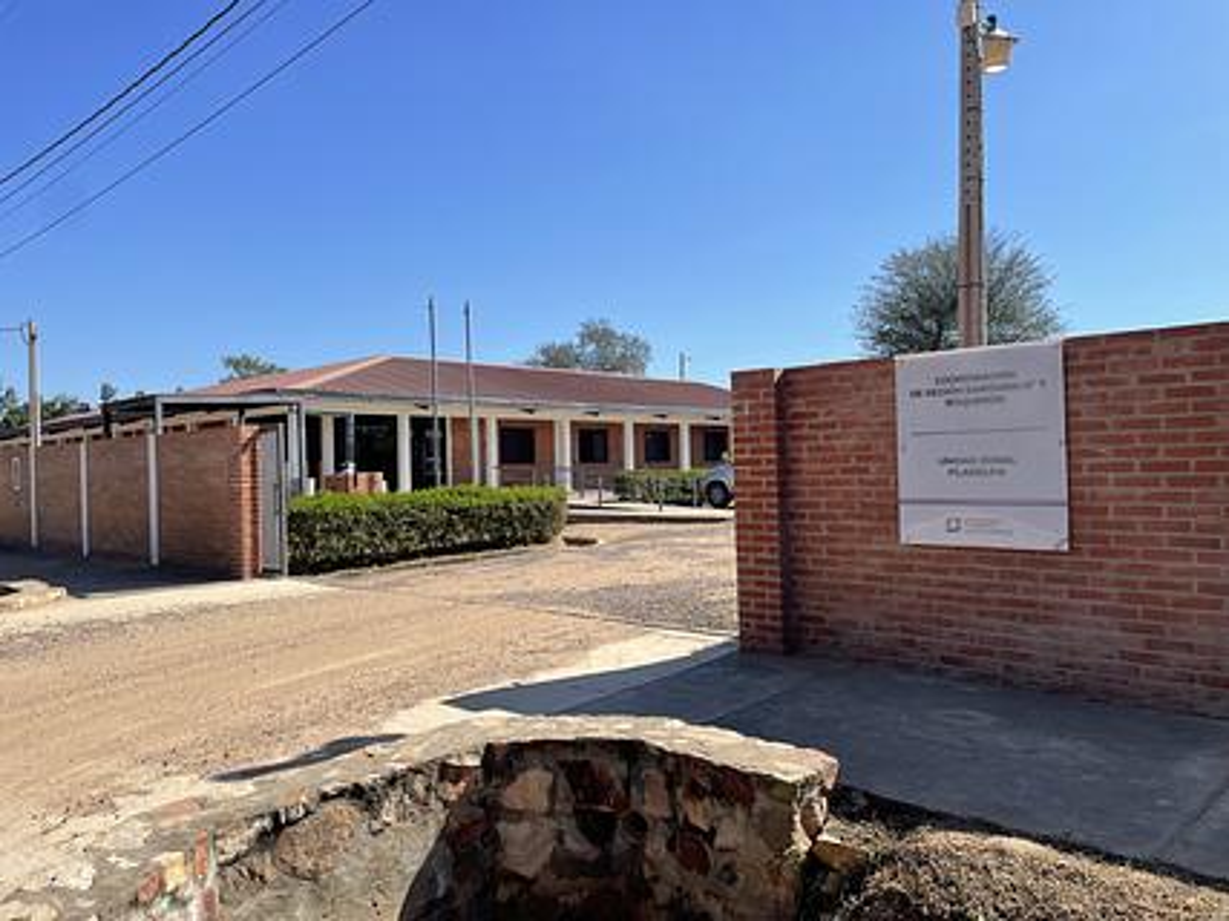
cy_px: 460
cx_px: 614
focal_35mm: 26
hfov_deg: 67.3
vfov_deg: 53.0
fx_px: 923
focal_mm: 4.2
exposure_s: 1/3731
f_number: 1.6
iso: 32
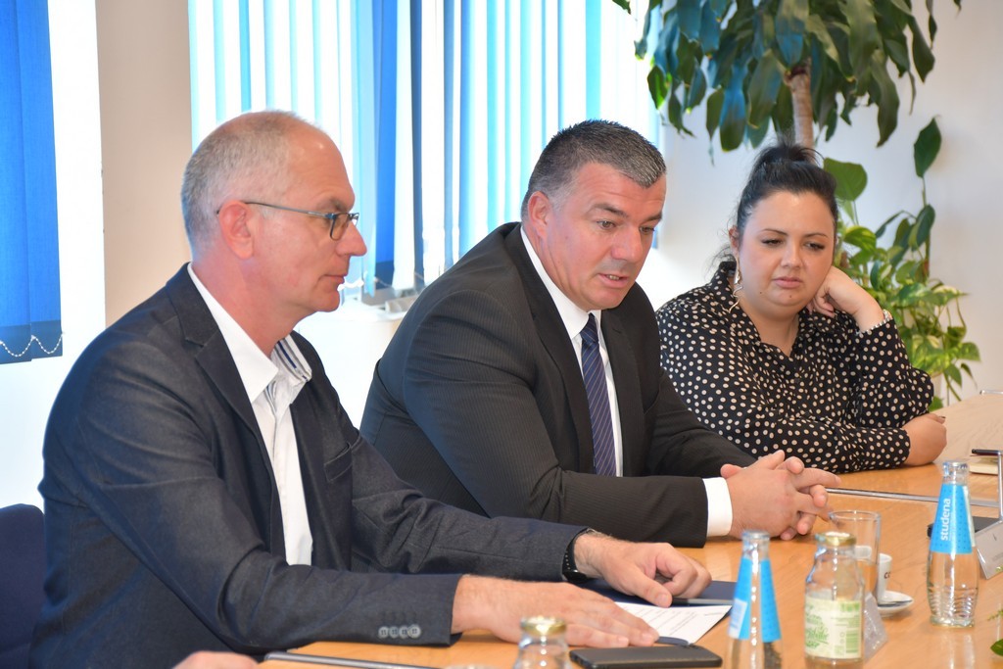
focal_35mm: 105
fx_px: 2926
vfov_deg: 13.0
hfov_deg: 19.5
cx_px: 502
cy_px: 334
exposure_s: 1/60
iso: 500
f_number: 5
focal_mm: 70
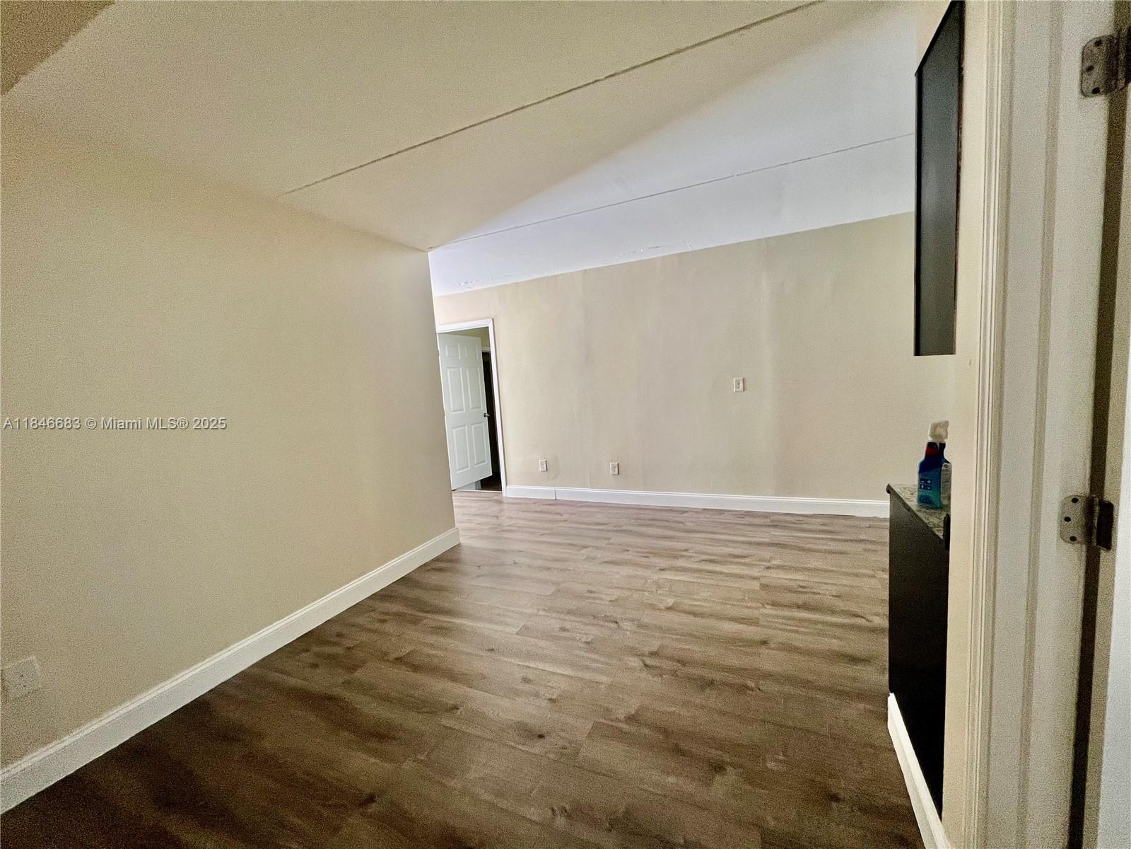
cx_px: 566
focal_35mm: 13
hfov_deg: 106.2
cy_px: 424
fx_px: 425
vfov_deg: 89.9
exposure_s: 1/88
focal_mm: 1.57
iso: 250
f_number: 1.8
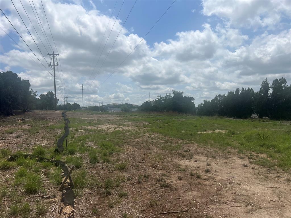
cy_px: 109
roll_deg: +0.8
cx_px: 146
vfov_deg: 53.1
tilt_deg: +0.7
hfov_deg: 67.3
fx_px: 219
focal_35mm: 26
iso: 50
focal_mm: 5.7
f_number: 1.5
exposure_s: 1/10309
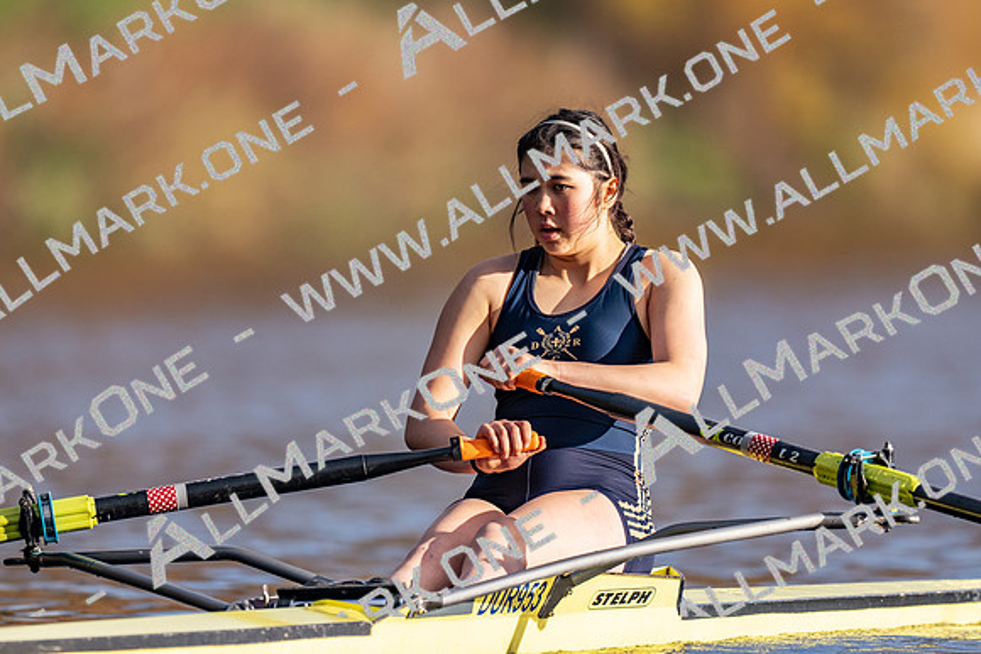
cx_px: 490
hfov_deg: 2.3
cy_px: 327
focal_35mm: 900
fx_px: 24542
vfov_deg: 1.5
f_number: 4
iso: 280
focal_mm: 600
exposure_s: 1/2500
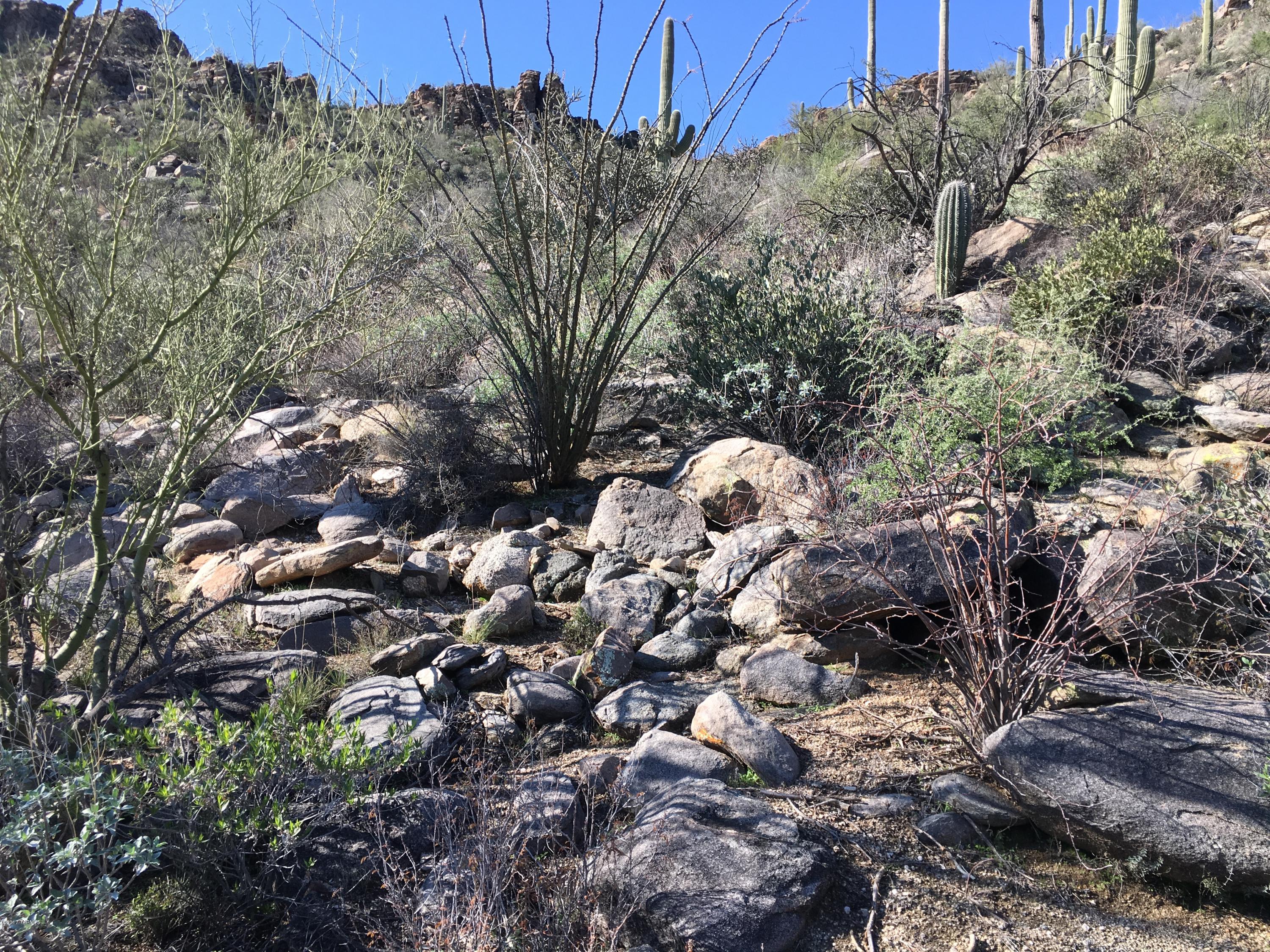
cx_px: 635
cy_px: 476
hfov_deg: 61.7
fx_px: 1064
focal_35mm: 29
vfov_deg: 48.2
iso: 25
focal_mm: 4.15
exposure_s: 1/663
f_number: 2.2
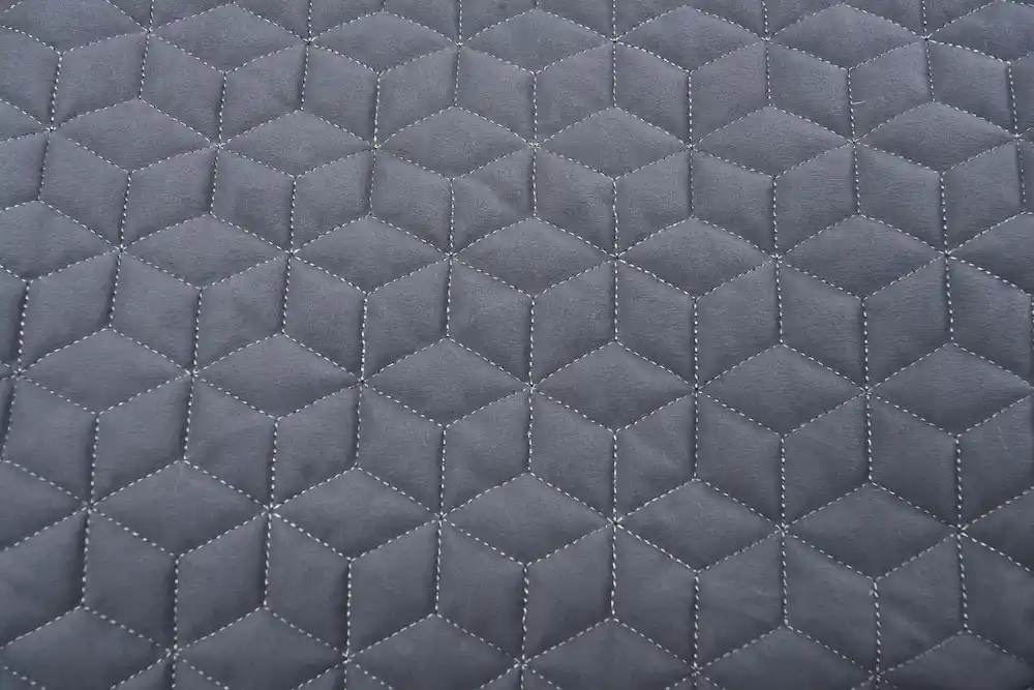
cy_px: 345
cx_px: 517
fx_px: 2011
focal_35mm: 70
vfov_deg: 19.5
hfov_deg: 28.8
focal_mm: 70
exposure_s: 1/125
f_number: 11
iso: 250
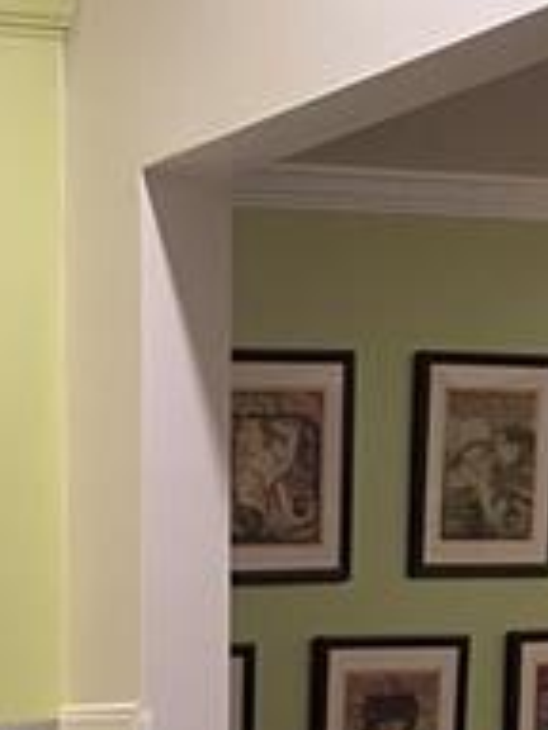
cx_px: -407
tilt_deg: -8.2
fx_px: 2195
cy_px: 1091
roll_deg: +3.2
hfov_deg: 13.0
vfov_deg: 17.1
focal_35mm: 104
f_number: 1.6
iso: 250
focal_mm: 4.2
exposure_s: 1/60
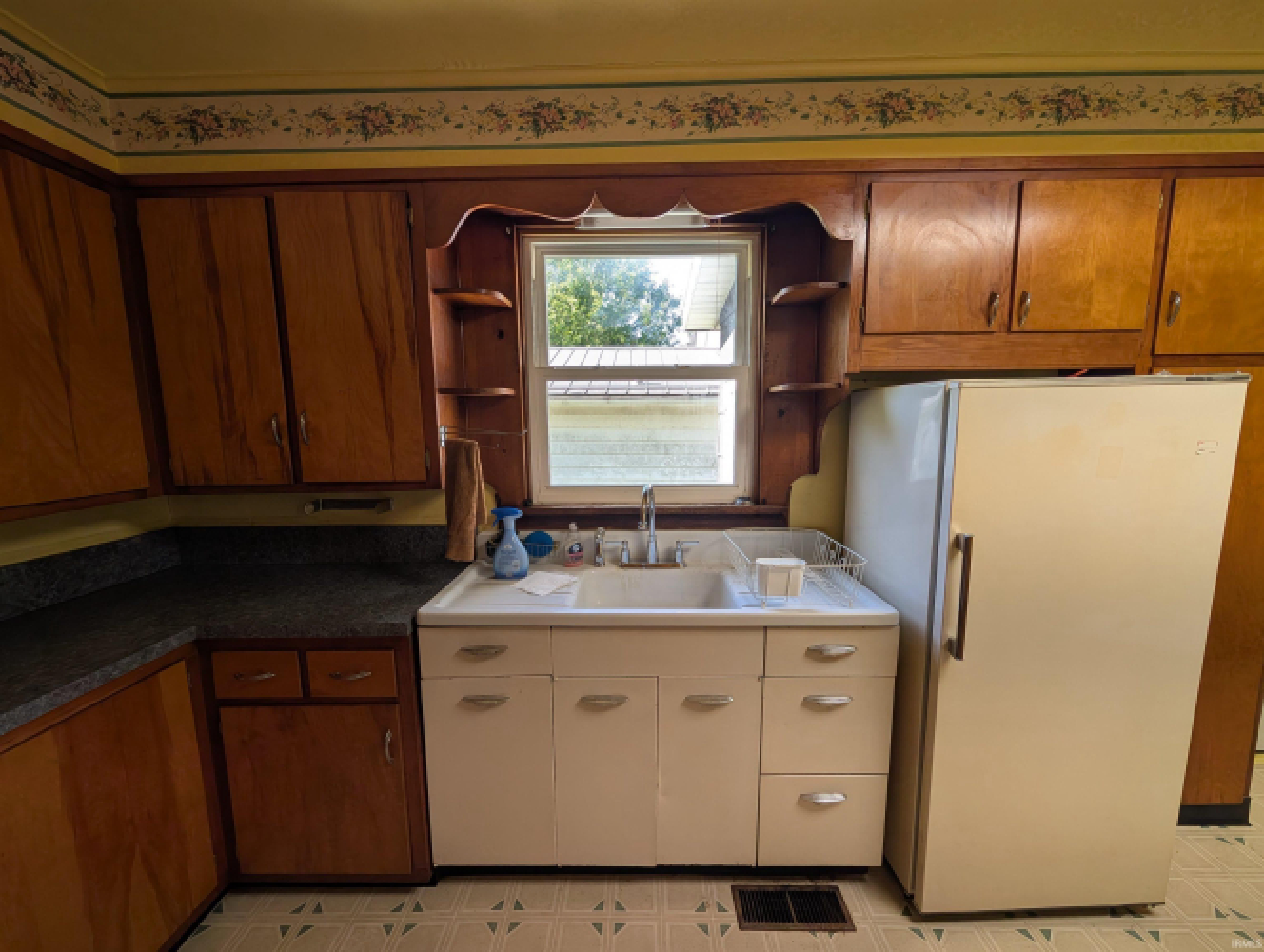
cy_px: 476
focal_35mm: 12
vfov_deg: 94.6
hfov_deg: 110.5
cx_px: 632
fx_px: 439
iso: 48
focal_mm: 2.02
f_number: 1.7
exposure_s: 1/164
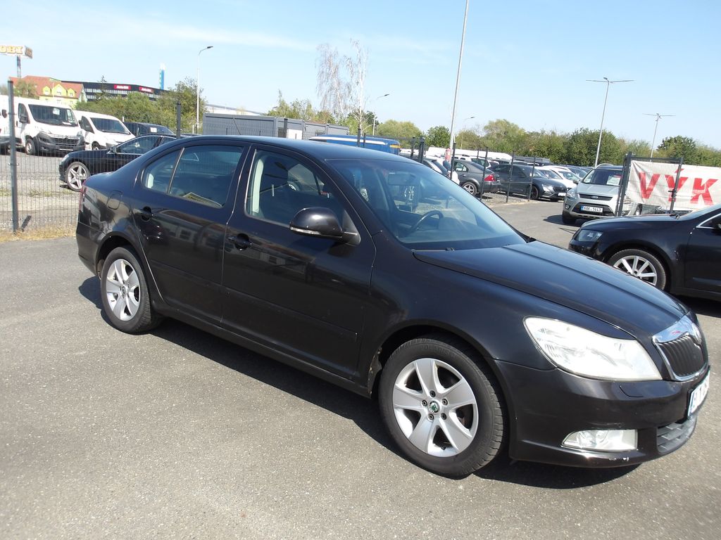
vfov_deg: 51.4
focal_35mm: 27
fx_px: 562
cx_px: 360
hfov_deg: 65.3
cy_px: 270
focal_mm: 4.9
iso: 100
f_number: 3
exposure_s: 1/797
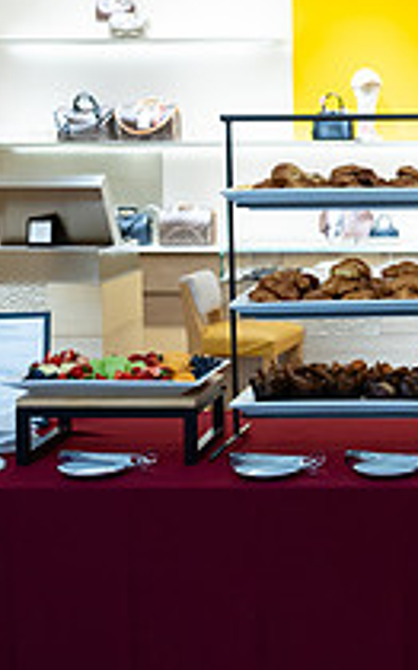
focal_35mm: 78
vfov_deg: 26.3
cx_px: 569
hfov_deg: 15.7
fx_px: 1424
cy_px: 213
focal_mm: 25.5
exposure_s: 1/160
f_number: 3.2
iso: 800
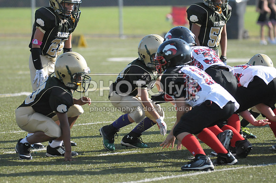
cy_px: 92
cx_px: 138
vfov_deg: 4.2
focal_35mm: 330
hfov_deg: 6.3
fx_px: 2526
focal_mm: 220
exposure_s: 1/5000
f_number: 4
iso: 1600
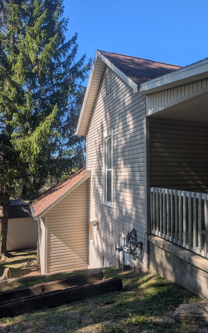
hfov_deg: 45.8
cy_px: 169
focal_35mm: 27
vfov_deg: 68.4
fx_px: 245
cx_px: 122
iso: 19
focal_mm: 6.9
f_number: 1.68
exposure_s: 1/778
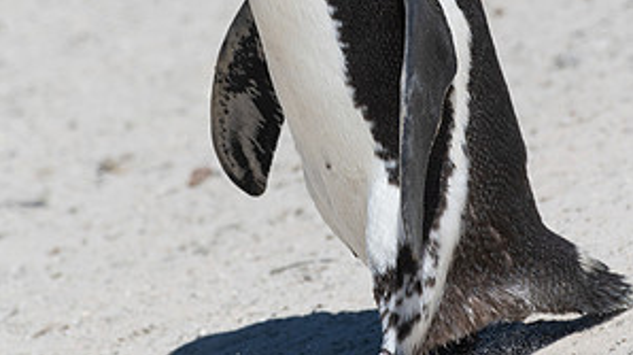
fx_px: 15931
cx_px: 316
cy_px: 0
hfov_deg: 2.3
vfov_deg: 1.3
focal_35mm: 950
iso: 500
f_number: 13
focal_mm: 600
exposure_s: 1/1250
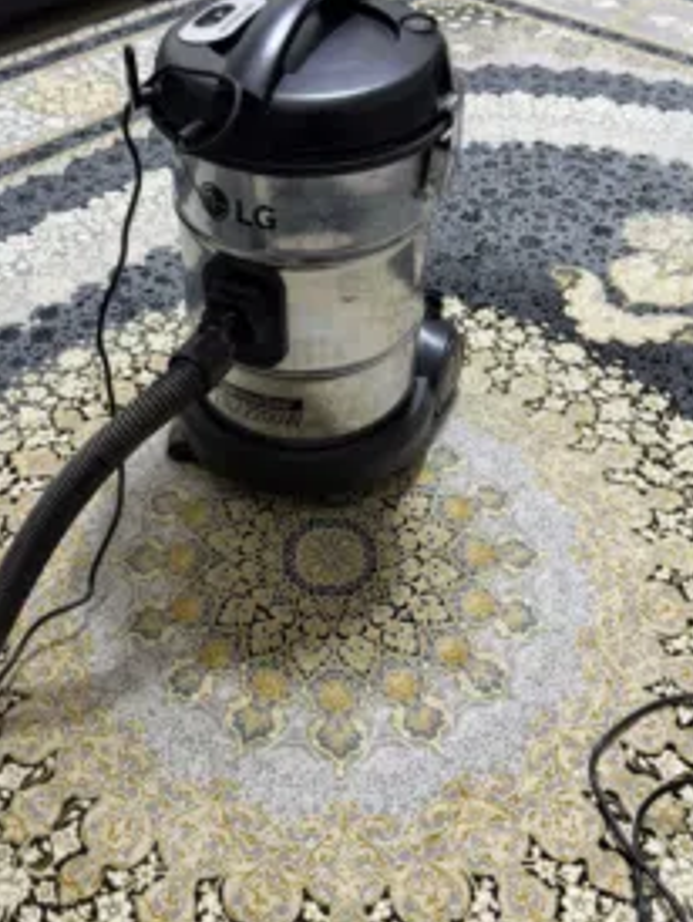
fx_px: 933
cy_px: 357
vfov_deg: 52.1
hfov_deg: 40.7
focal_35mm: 35
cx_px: 299
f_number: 1.78
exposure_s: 1/50
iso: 160
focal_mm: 6.76
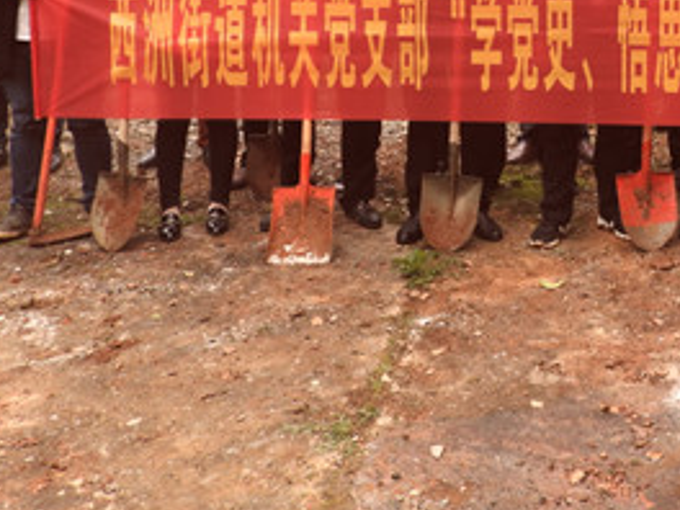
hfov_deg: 31.4
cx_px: 592
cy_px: -48
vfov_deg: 23.3
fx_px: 1159
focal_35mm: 59
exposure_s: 1/50
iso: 100
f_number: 4.8
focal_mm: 4.3
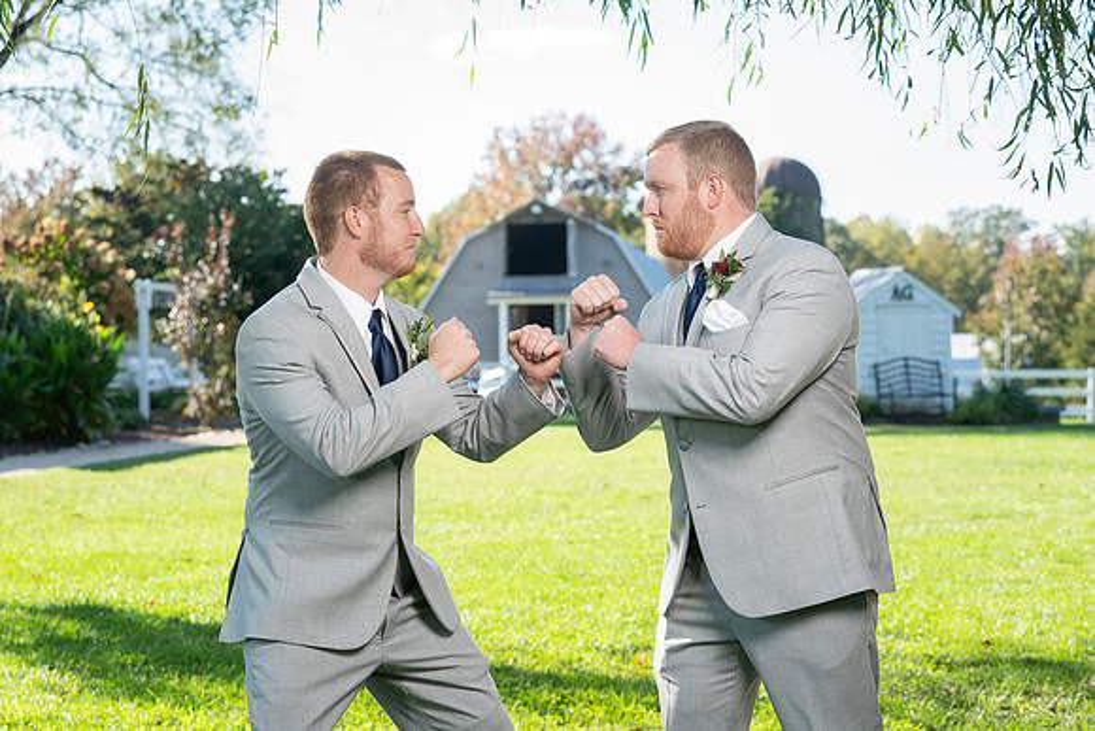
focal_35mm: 79
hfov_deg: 25.7
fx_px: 2398
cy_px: 371
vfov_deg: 17.3
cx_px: 528
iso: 200
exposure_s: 1/200
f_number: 5.6
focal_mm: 76
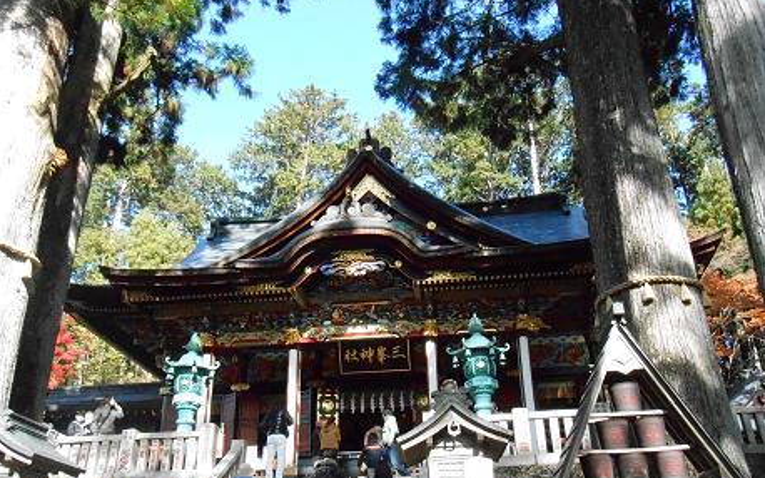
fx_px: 667
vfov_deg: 39.3
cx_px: 382
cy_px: 284
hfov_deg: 59.7
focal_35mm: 32
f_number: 3.8
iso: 1600
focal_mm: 5.3
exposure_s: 1/1500
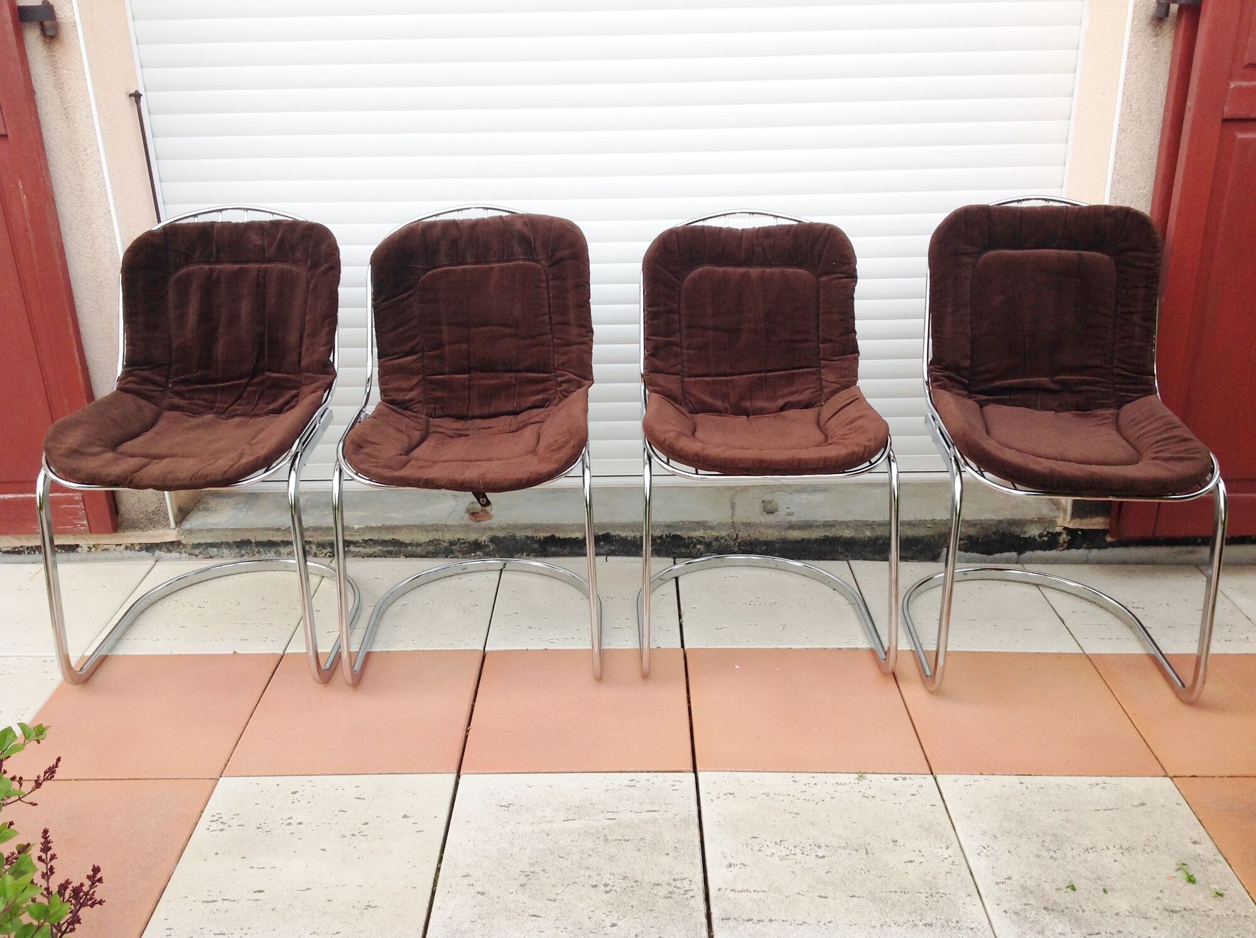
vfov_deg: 40.6
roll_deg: +1.5
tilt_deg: -22.5
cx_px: 628
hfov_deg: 52.7
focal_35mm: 35
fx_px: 1268
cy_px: 469
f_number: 2.4
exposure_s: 1/120
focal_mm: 4.28
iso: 50
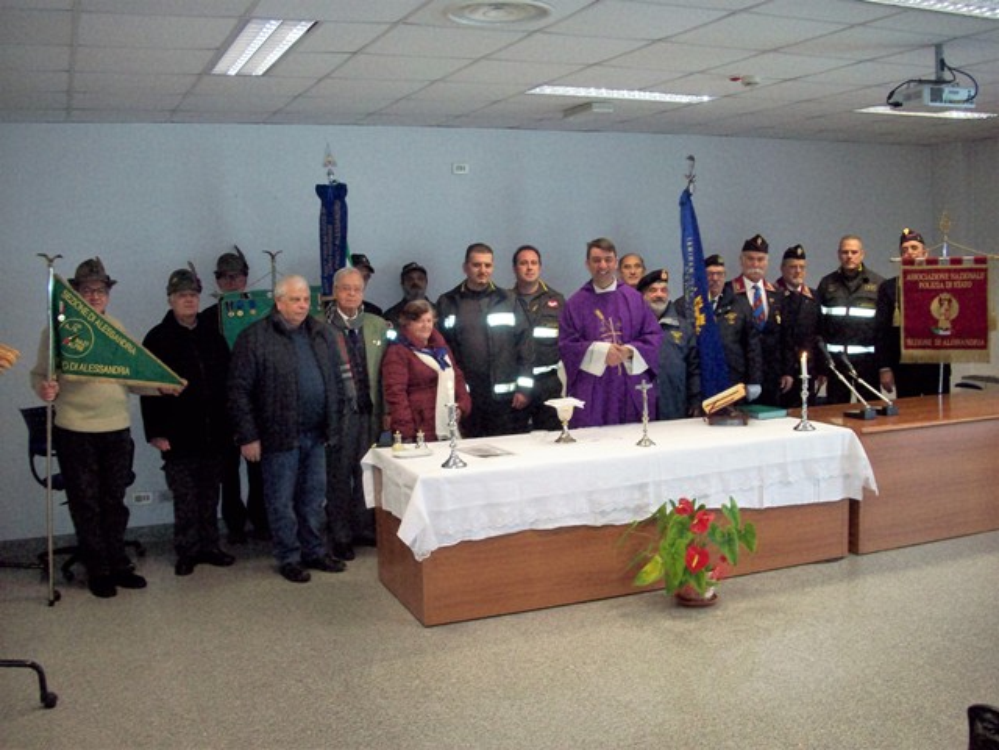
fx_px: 1068
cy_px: 375
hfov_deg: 50.1
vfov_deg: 38.7
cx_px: 500
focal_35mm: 37
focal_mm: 6.2
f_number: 2.8
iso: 160
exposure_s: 1/45
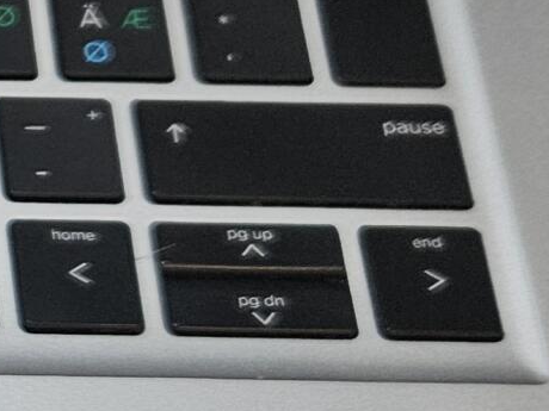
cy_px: 186
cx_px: -530
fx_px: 2030
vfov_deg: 11.6
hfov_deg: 13.4
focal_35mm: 128
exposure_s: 1/370
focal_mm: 5.4
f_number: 1.8
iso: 100
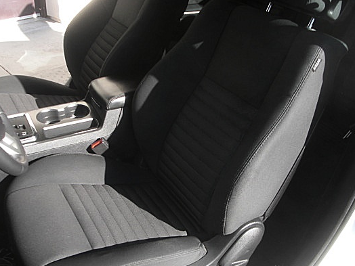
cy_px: 135
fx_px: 451
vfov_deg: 32.9
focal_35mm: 44
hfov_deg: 42.9
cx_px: 161
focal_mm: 6.3
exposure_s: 1/160
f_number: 2.8
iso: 50
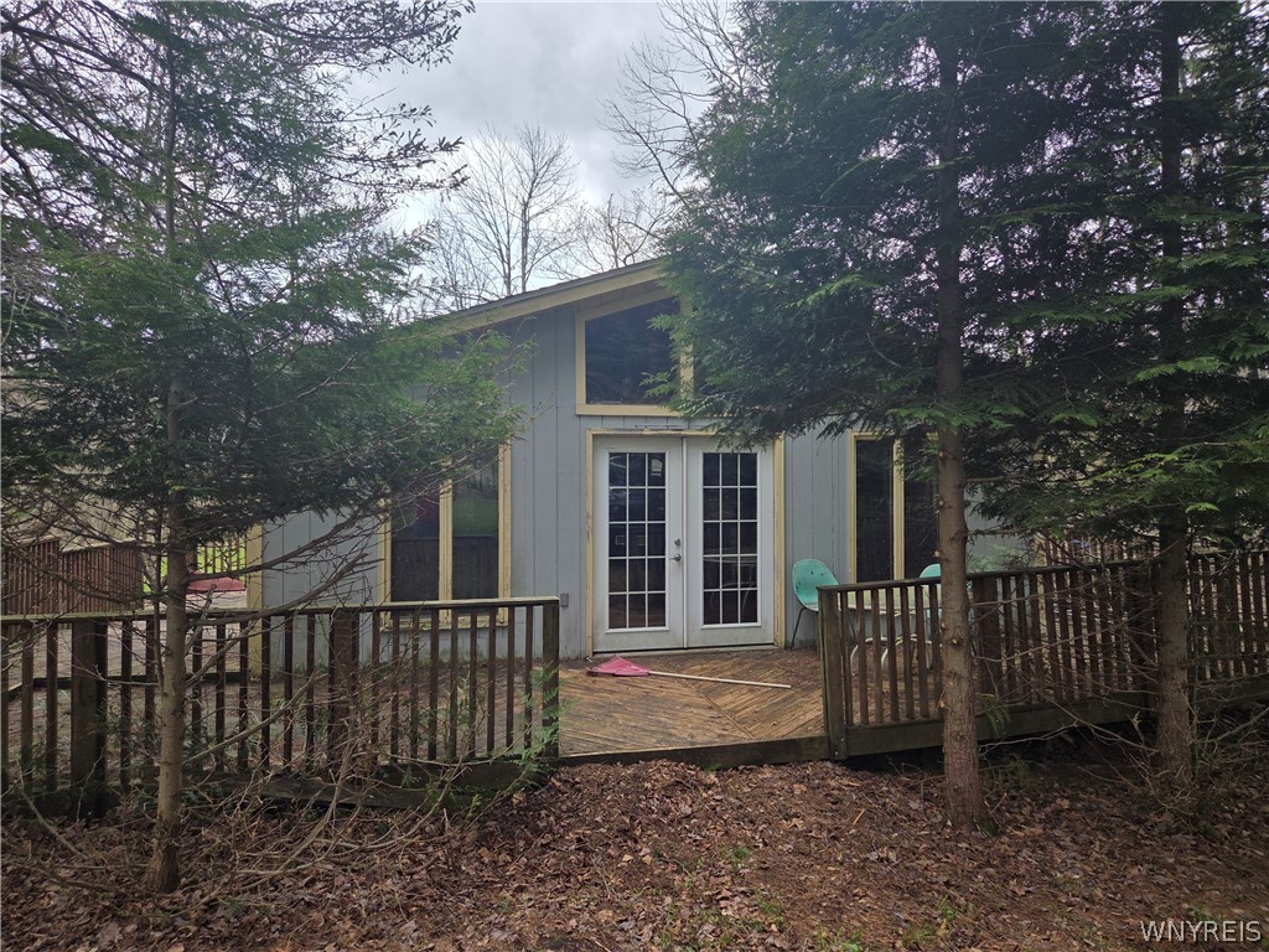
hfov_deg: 73.9
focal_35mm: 23
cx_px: 634
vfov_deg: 58.9
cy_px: 476
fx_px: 843
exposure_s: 1/1915
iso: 80
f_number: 1.8
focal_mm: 5.4
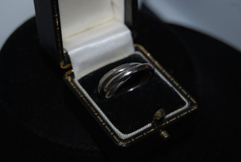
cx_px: 120
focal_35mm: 82
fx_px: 553
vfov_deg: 16.6
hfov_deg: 24.6
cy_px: 81
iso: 200
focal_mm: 55
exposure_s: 1/60
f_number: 5.6
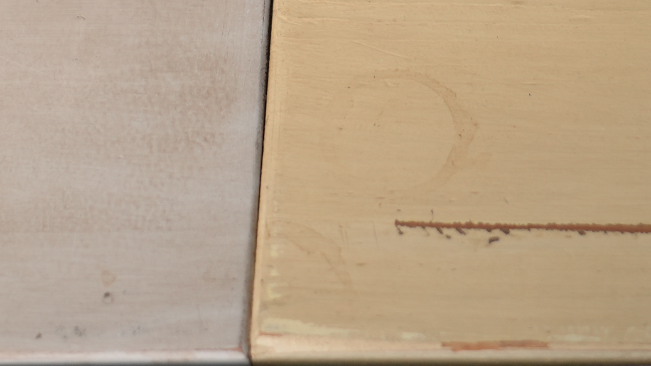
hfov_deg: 13.1
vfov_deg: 7.0
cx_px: 492
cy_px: -533
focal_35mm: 164
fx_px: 2831
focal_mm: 35
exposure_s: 1/40
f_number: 3.2
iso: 250
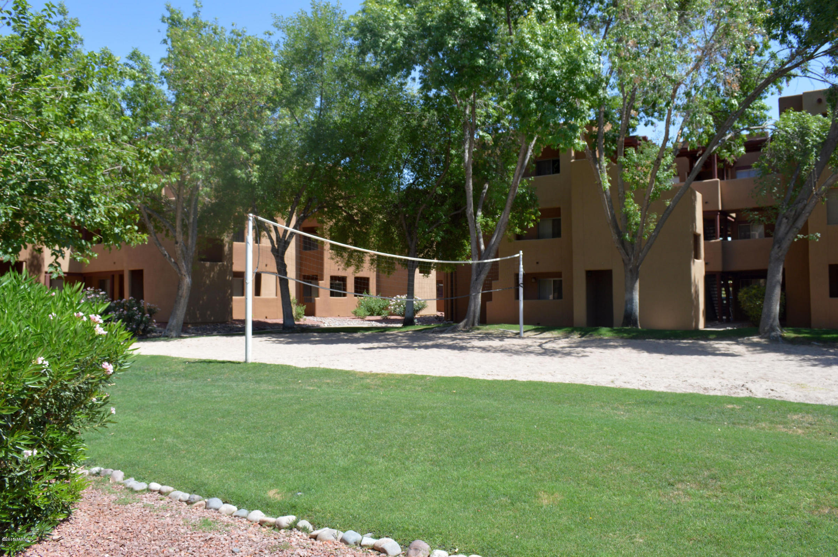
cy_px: 278
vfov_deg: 47.9
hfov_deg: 67.4
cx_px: 419
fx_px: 628
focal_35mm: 27
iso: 100
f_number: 7.1
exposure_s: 1/200
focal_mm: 18
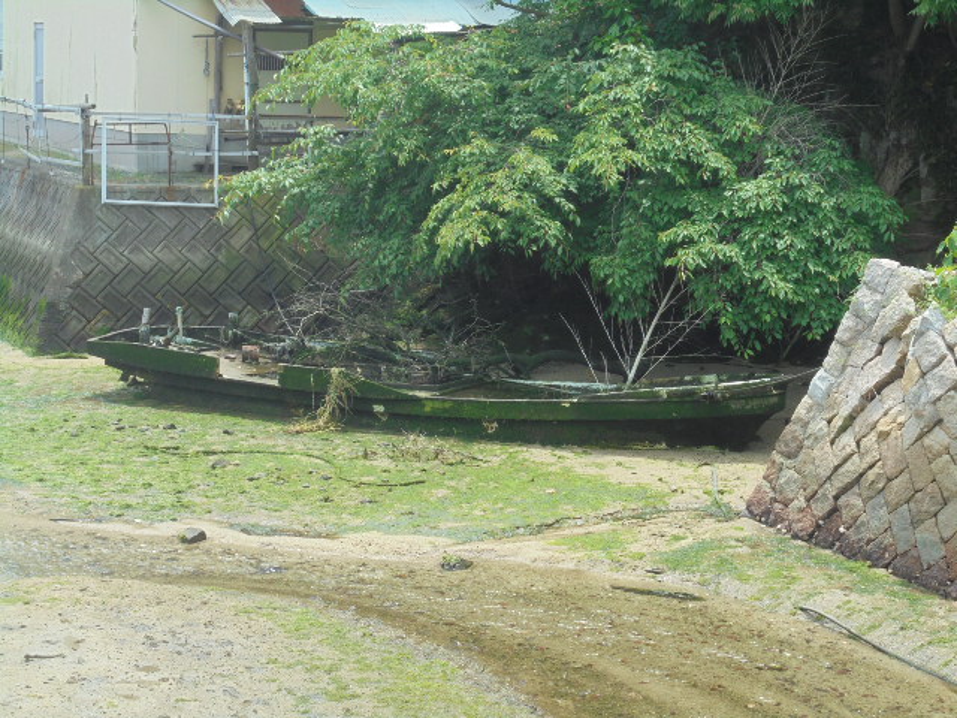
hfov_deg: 26.7
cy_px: 359
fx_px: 2018
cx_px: 478
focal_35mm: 73
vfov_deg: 20.2
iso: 100
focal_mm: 13.1
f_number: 6.1
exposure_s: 1/125
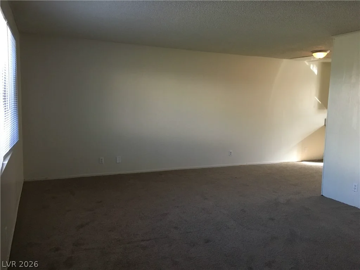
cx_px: 180
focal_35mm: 29
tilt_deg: -6.7
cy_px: 135
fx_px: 302
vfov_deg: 48.2
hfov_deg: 61.7
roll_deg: -1.3
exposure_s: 1/30
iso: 200
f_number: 2.2
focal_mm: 4.15
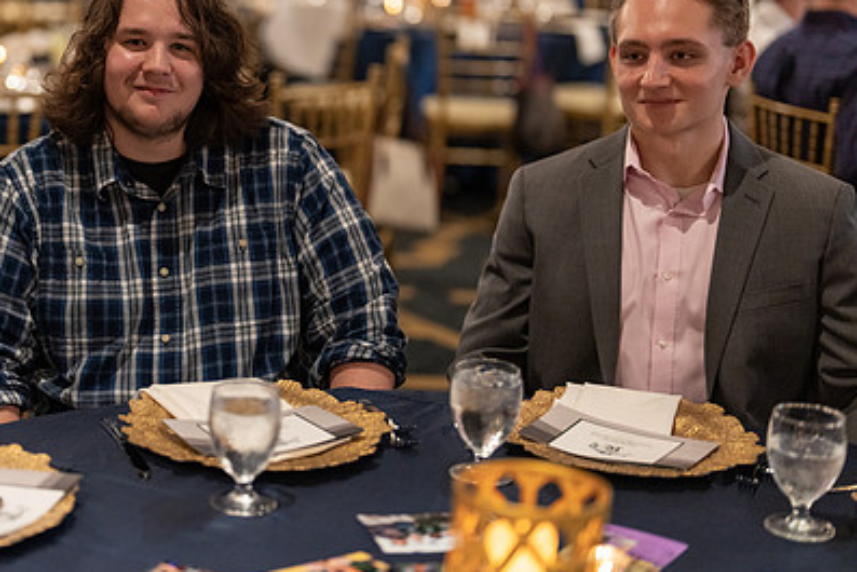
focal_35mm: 73
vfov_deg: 18.6
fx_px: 1738
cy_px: 182
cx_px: 235
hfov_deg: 27.4
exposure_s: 1/320
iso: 1250
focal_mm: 50
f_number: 1.2
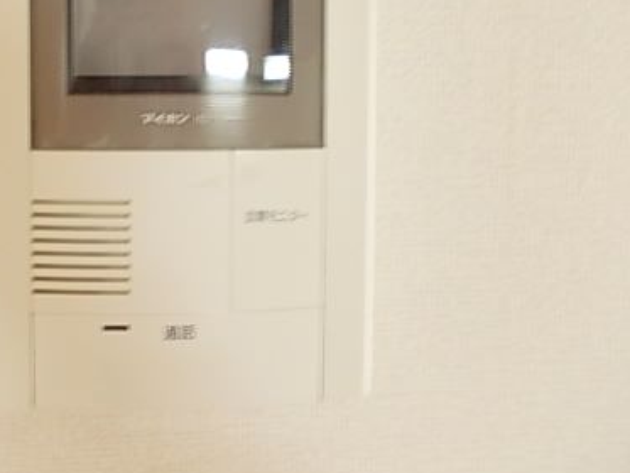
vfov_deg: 29.8
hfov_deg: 38.8
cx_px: 174
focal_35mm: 48
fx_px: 874
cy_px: 120
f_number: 2.7
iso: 200
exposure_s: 1/8
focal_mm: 4
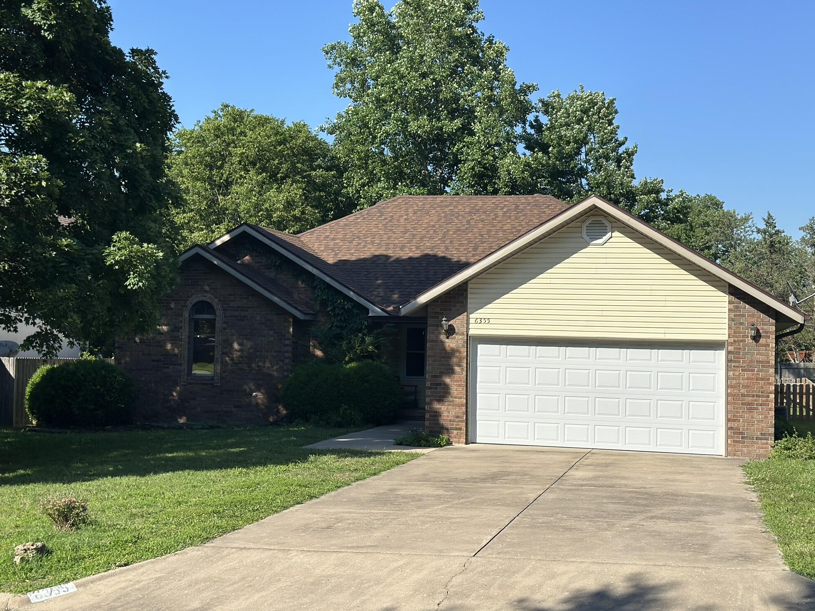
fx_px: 1177
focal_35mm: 50
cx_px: 420
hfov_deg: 38.2
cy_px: 298
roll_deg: -1.1
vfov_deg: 29.1
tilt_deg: +2.4
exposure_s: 1/5263
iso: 80
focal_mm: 6.86
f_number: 1.78
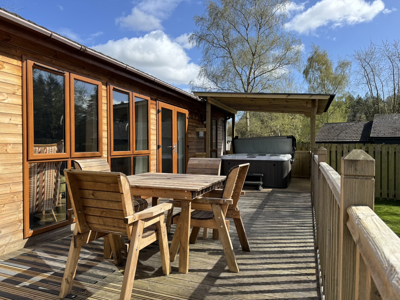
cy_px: 150
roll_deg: -0.4
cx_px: 200
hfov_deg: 71.6
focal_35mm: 24
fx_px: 277
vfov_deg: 56.8
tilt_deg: -1.0
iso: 80
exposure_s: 1/1425
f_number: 1.78
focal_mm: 6.86
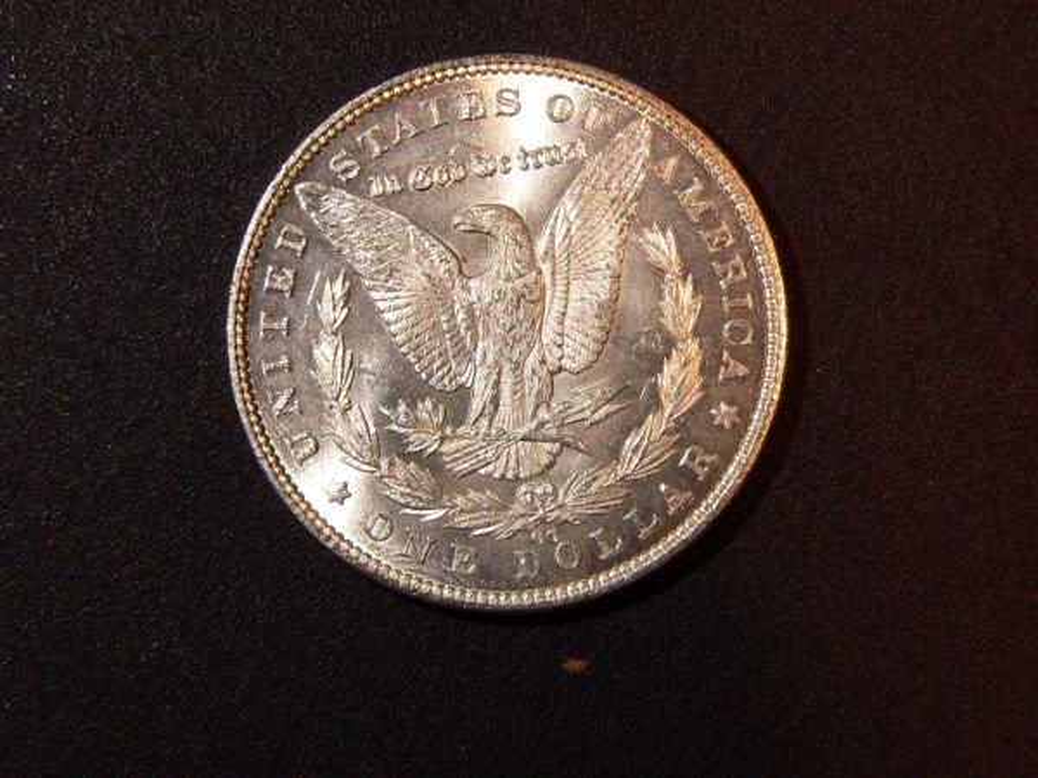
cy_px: 389
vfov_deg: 14.9
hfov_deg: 19.8
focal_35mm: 99
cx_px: 519
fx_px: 2969
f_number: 5.6
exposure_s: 1/80
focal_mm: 16.5
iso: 200
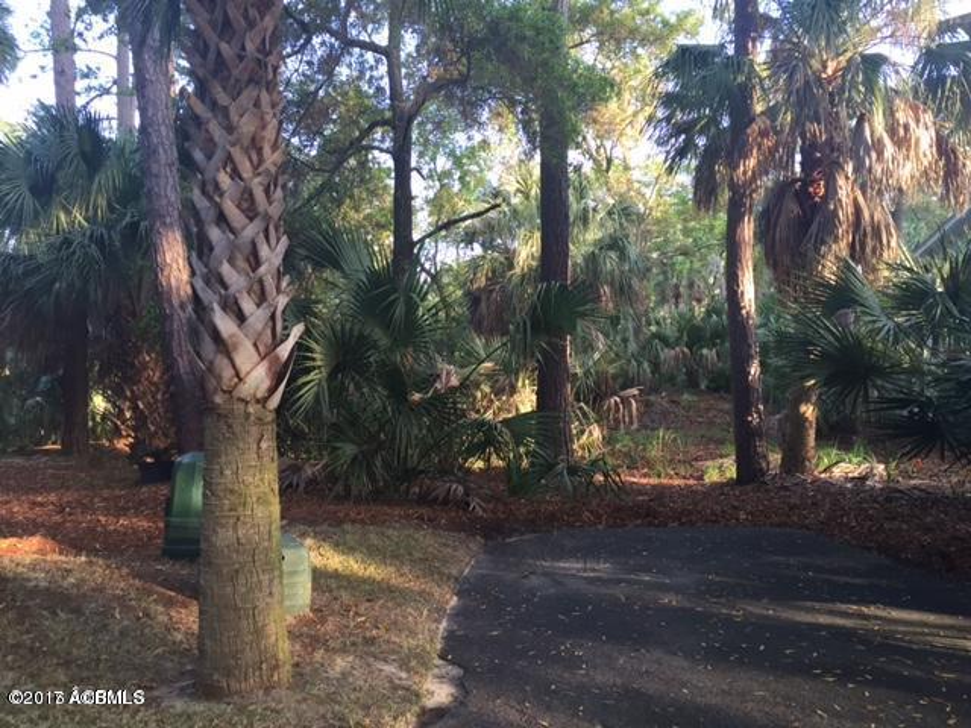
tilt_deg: +2.3
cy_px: 364
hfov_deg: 61.7
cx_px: 486
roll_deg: -0.6
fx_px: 813
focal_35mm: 29
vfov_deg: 48.2
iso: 32
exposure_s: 1/40
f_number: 2.2
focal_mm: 4.15
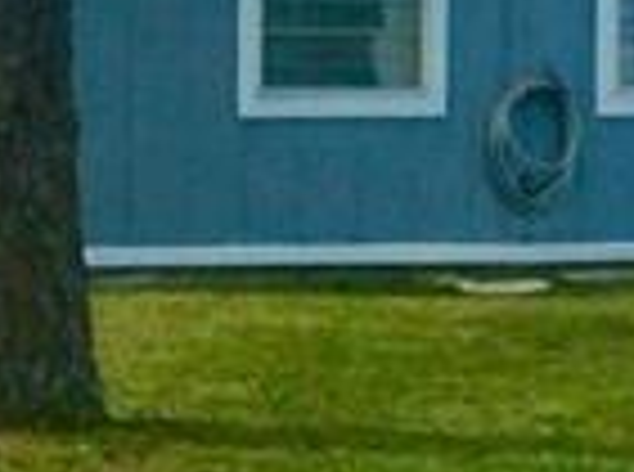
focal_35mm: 232
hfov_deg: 8.6
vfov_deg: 6.4
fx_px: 4238
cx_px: 247
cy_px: 184
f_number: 2.4
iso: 32
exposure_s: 1/733
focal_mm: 3.3
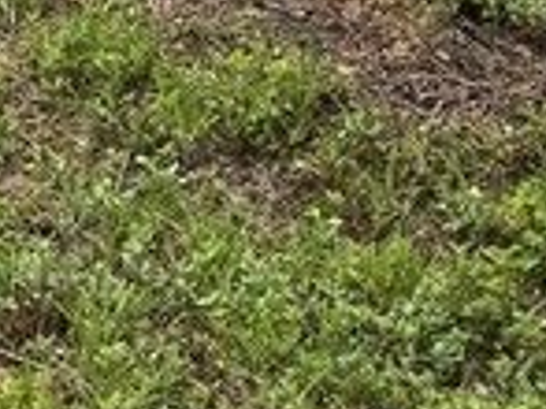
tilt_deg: -2.7
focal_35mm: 167
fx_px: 2632
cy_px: -796
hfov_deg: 11.5
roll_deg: +0.1
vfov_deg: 7.8
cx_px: -186
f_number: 1.78
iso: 80
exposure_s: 1/4405
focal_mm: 6.76
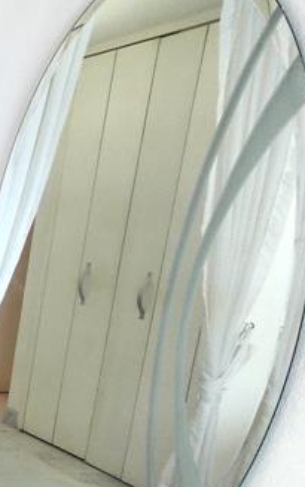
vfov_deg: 45.2
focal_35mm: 43
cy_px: 340
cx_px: -414
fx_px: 572
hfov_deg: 15.6
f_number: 2.2
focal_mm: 2.2
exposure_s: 1/60
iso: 125
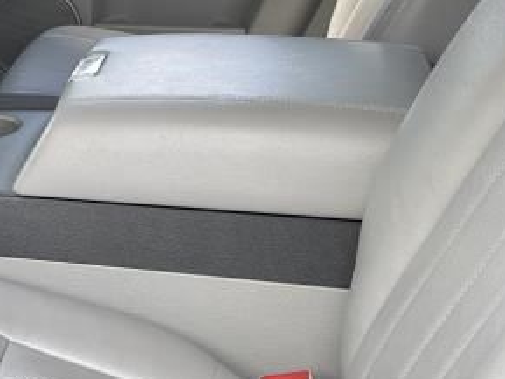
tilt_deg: -27.0
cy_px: 243
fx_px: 1051
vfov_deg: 20.4
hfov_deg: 23.9
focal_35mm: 72
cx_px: -142
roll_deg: -1.7
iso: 32
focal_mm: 5.1
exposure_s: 1/138
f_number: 1.6
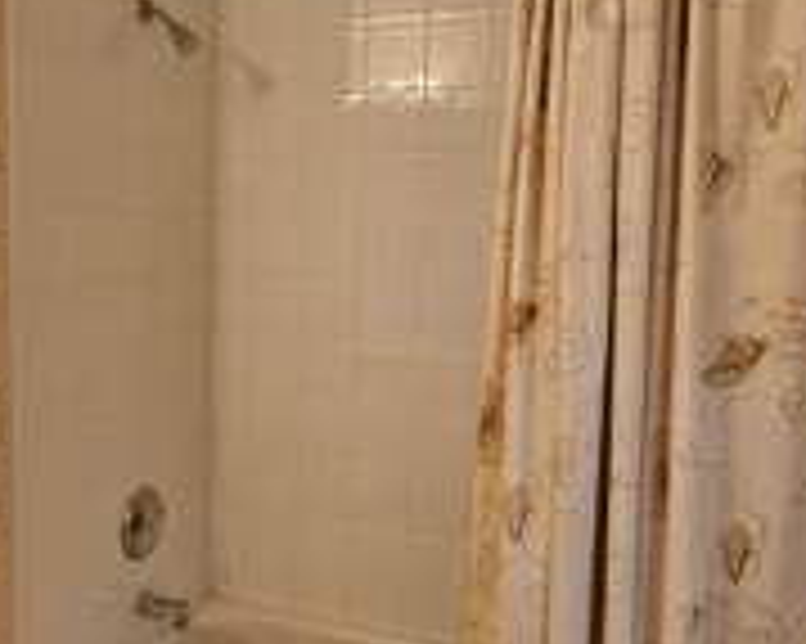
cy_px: 313
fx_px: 811
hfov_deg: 52.3
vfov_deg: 43.3
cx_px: 297
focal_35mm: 34
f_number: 2.2
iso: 320
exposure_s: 1/60
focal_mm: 2.2
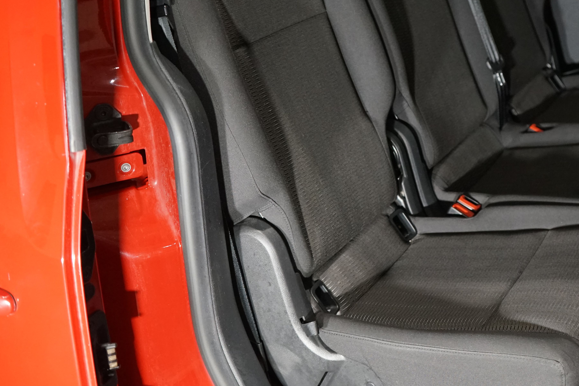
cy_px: 109
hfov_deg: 35.3
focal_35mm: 55
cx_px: 446
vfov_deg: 24.4
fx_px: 885
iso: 2500
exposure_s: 1/160
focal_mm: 33
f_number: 4
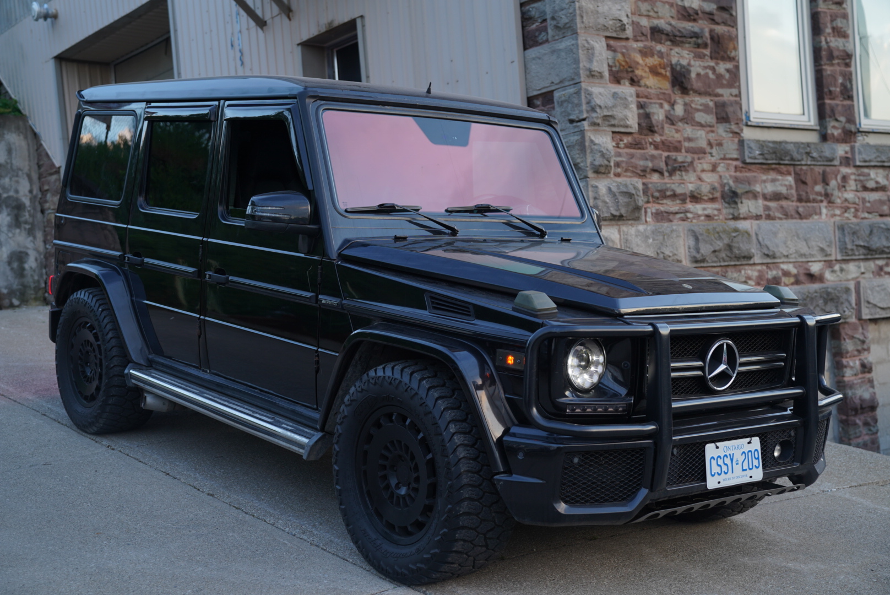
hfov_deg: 42.7
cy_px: 298
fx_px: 1138
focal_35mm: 46
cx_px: 445
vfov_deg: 29.3
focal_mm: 46
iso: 160
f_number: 3.5
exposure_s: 1/60
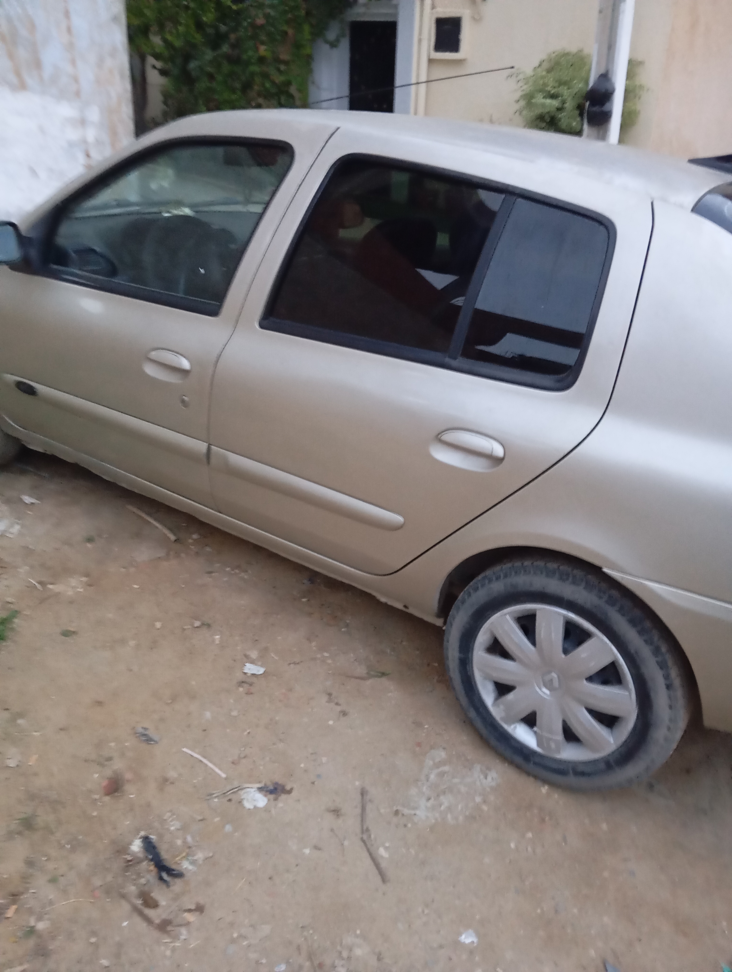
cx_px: 366
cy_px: 486
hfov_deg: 49.9
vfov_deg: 63.4
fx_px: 787
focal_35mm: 28
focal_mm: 4.22
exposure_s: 1/25
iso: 2813
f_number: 1.8
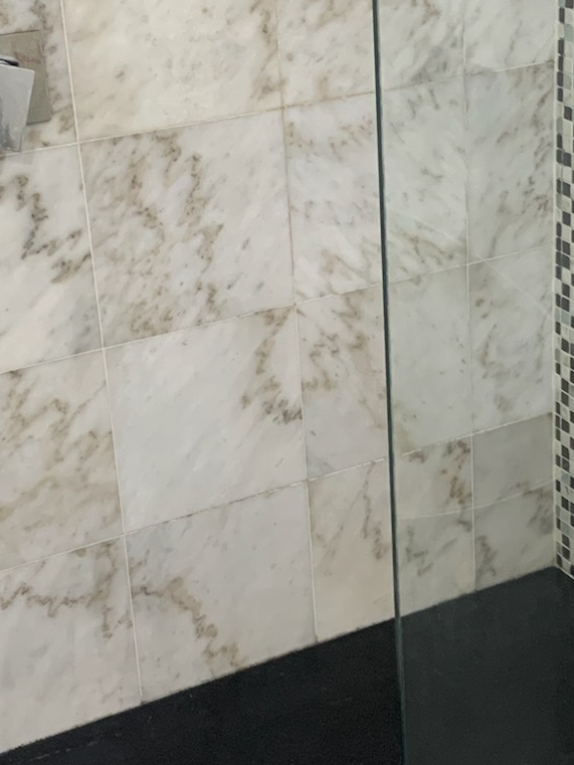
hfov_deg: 21.0
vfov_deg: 27.7
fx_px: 1547
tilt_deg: -22.2
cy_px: 290
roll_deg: +1.9
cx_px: 342
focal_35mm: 70
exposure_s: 1/50
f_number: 1.8
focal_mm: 4.25
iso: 200
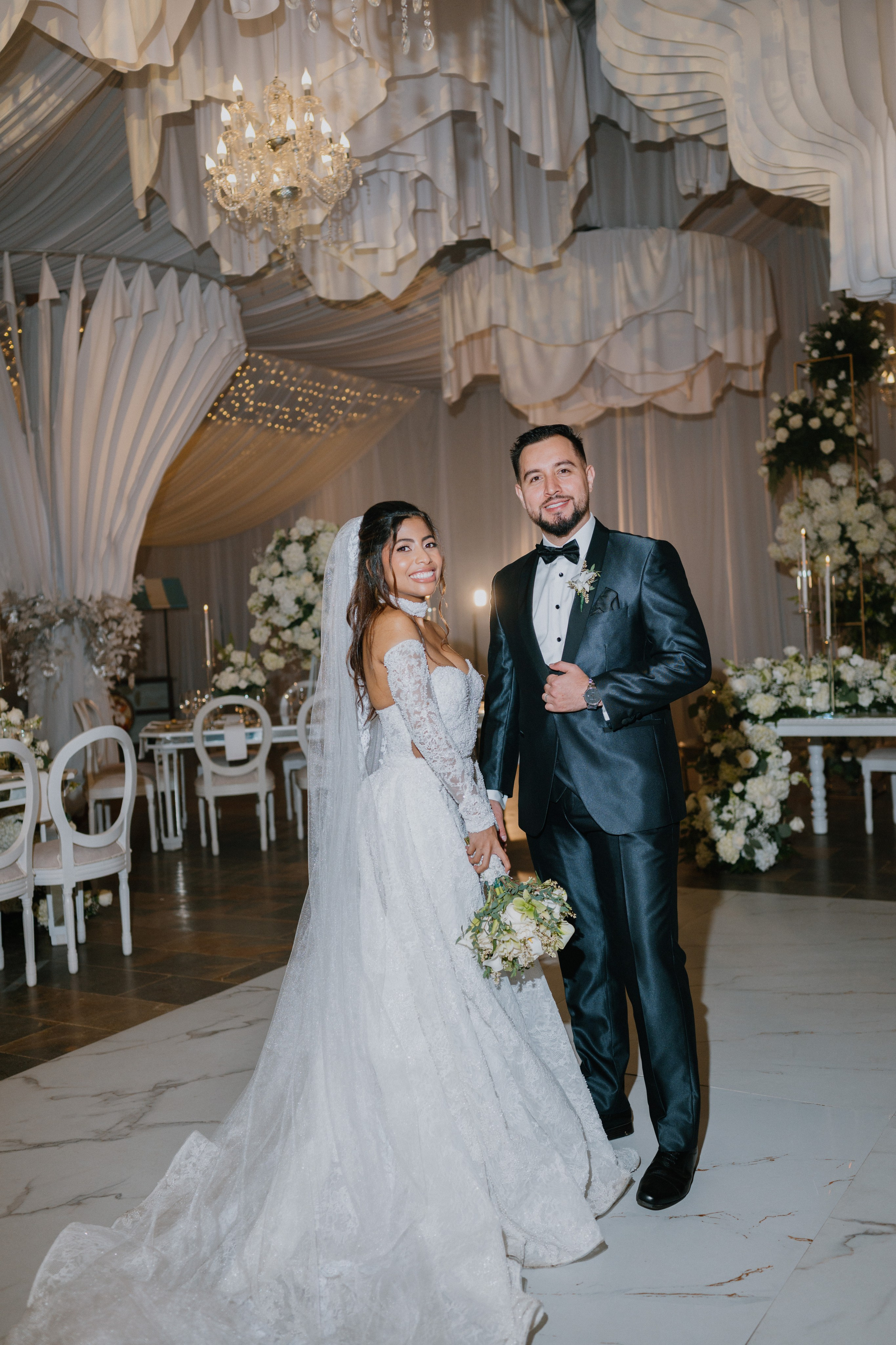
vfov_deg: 54.4
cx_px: 448
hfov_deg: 37.9
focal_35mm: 35
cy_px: 672
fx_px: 1307
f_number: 2.5
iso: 400
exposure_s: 1/200
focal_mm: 35
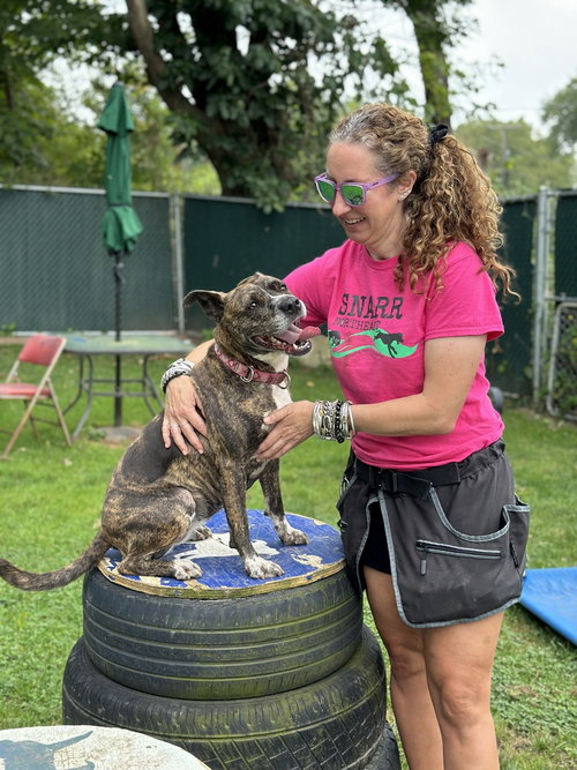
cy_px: 385
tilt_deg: -5.9
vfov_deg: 39.7
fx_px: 1067
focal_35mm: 48
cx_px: 288
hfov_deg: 30.3
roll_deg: -0.1
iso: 80
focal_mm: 6.86
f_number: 1.78
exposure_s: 1/631
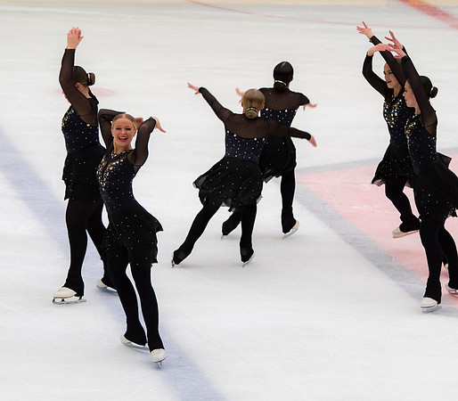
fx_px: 3106
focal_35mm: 221
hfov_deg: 8.4
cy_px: 175
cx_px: 119
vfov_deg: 7.4
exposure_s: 1/320
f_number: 5.6
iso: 900
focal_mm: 110
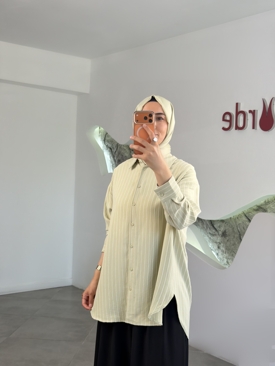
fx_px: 508
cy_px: 183
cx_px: 138
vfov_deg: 39.7
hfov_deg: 30.3
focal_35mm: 48
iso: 50
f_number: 1.78
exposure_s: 1/121
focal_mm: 6.76
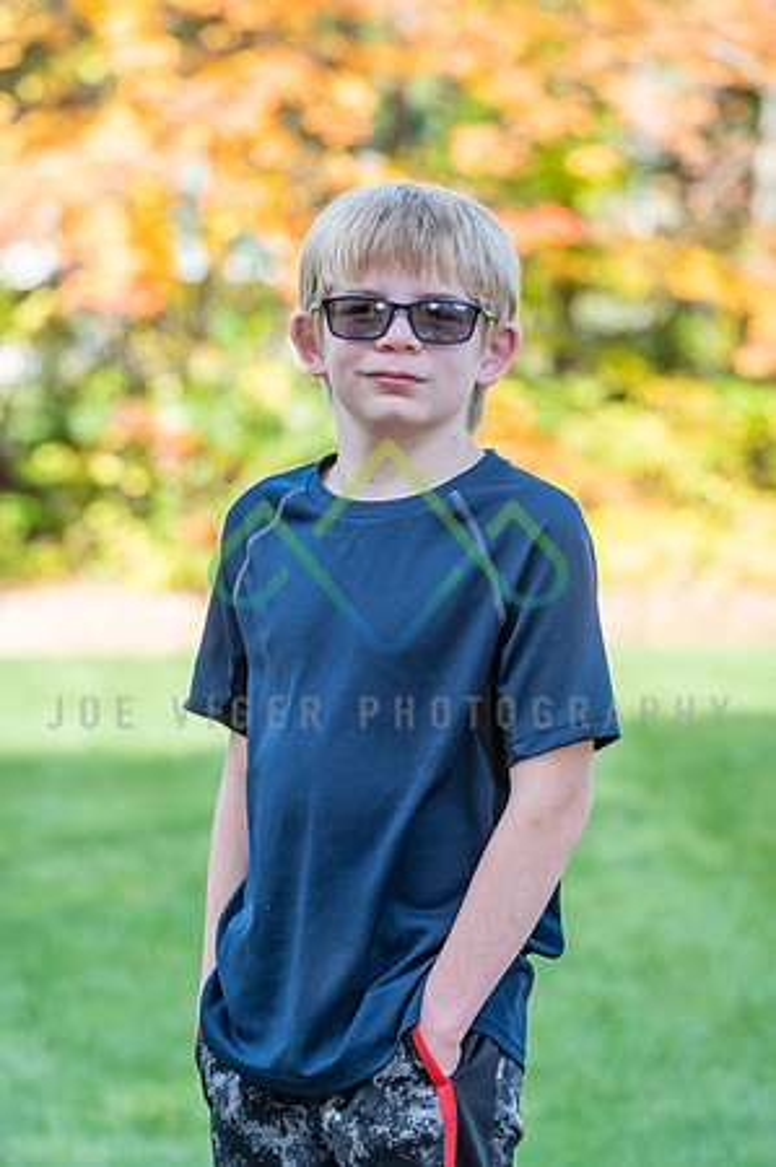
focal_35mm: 200
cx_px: 388
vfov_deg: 10.3
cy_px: 584
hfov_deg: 6.9
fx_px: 6481
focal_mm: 200
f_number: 6.3
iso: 100
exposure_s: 1/60
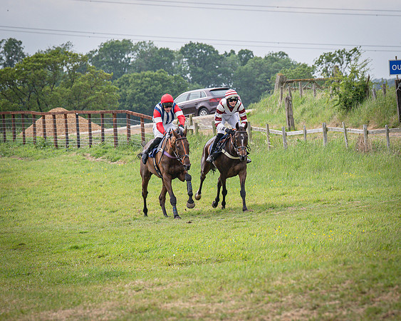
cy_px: 160
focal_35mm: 263
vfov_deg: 5.9
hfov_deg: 7.4
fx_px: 3116
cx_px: 228
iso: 400
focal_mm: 103
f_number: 4.5
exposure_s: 1/1600
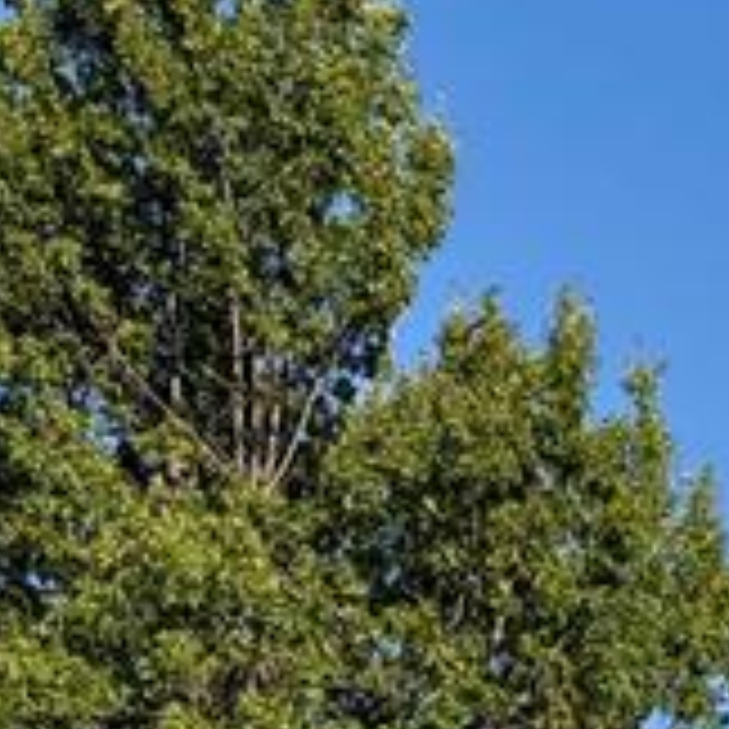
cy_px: 1521
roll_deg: -1.2
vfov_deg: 10.9
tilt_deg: +2.4
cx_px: 1462
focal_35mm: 145
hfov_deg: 11.0
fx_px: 3455
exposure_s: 1/3448
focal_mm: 5.96
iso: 50
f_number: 1.6
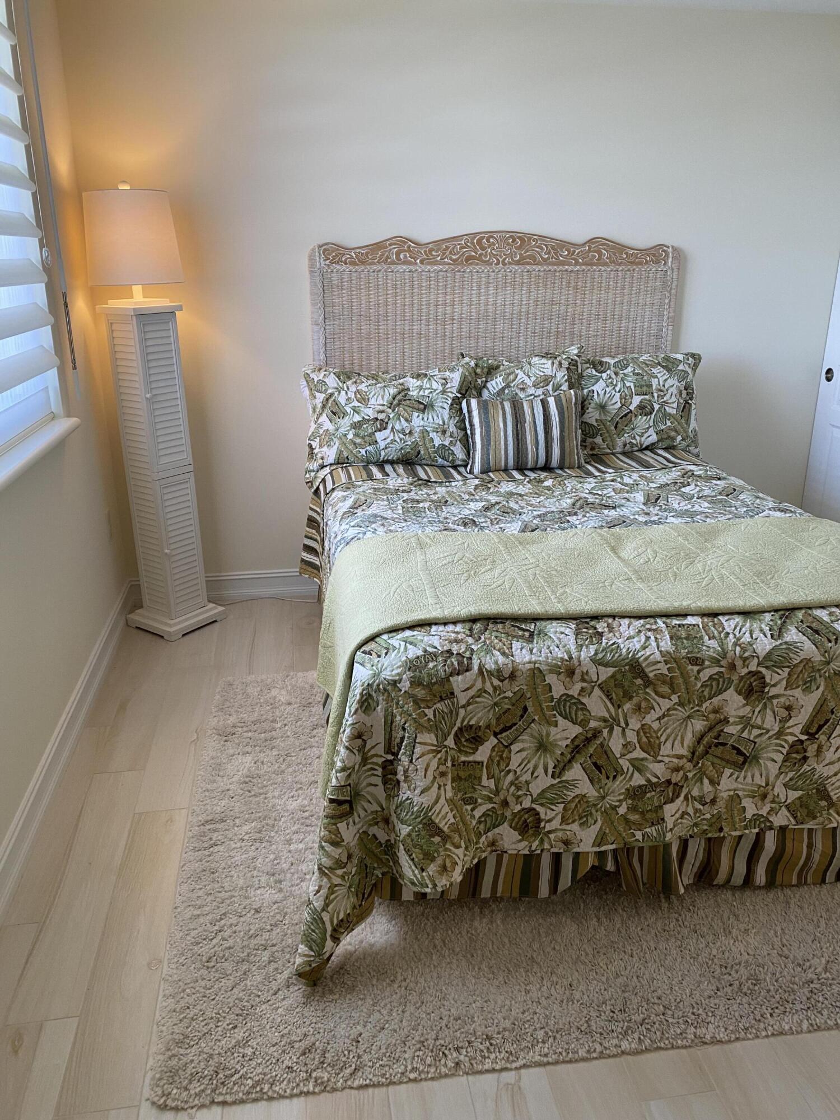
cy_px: 560
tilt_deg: -18.7
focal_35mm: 26
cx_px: 420
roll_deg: -0.5
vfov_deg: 67.3
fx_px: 841
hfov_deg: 53.1
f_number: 1.8
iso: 100
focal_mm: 4.25
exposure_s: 1/60
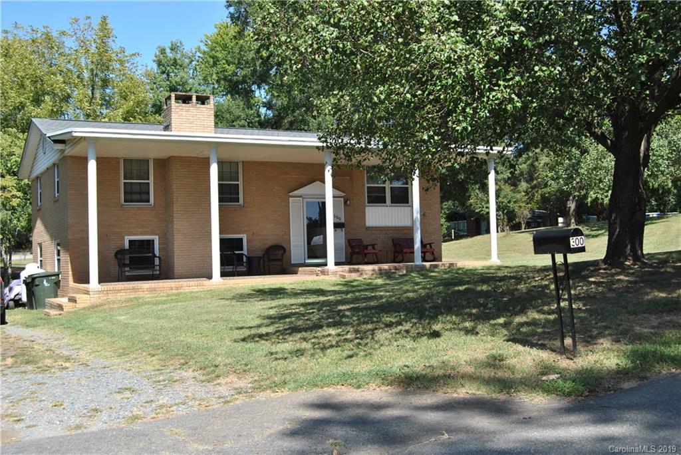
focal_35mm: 39
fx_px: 738
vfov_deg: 34.3
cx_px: 340
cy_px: 228
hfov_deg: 49.5
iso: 100
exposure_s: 1/200
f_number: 7.1
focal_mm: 26
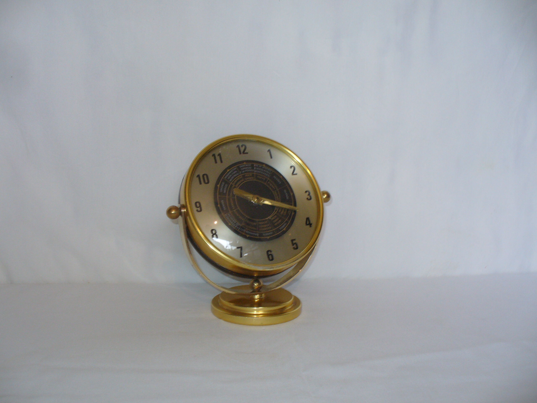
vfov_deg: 38.7
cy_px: 202
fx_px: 574
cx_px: 268
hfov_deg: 50.1
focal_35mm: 37
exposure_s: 1/8
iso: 100
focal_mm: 6.1
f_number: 2.8
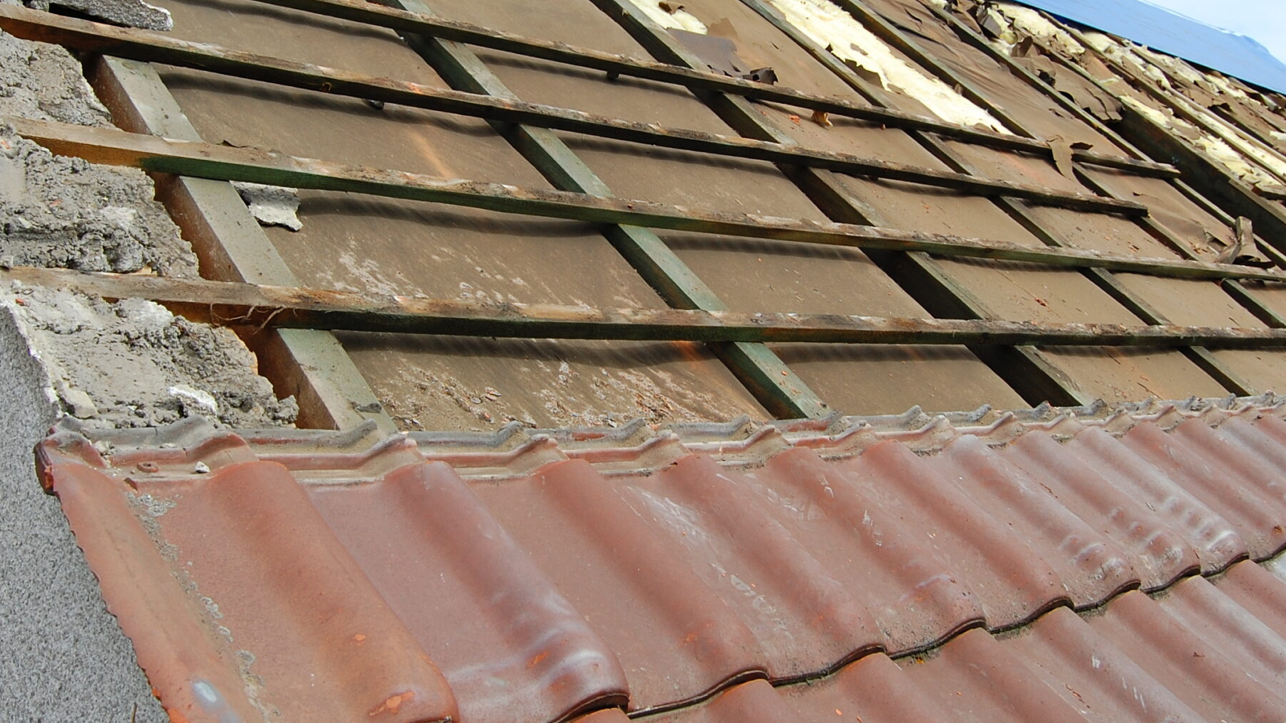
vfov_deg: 29.6
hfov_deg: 50.5
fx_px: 1364
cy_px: 286
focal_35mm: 40
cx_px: 638
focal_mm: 18
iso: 200
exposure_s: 1/400
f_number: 8
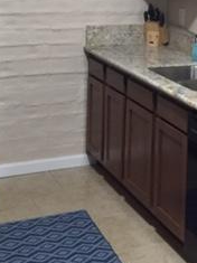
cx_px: 206
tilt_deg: -7.6
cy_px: 29
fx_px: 600
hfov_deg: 18.1
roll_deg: -1.3
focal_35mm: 79
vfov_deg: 24.1
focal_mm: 4.15
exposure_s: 1/20
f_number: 2.2
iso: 250
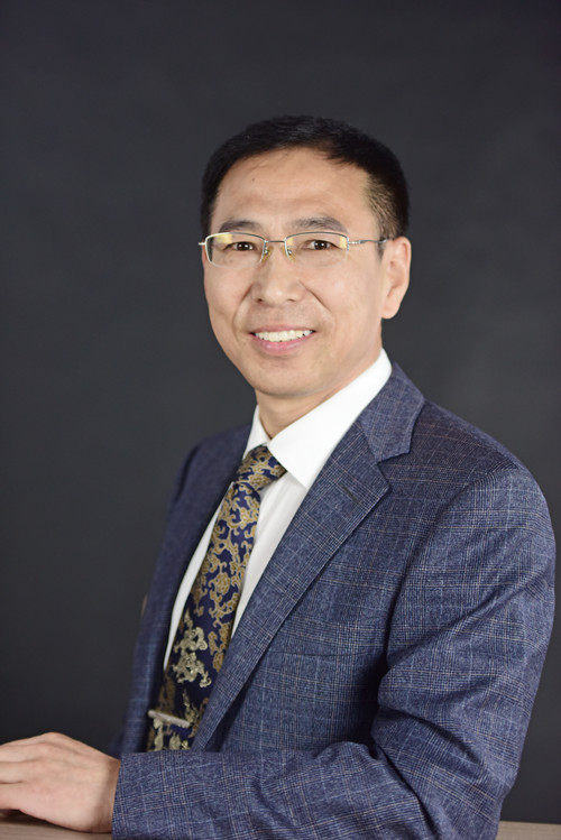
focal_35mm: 90
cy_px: 420
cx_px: 280
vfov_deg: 22.6
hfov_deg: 15.2
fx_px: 2102
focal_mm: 90
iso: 1000
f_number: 2.8
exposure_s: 1/100
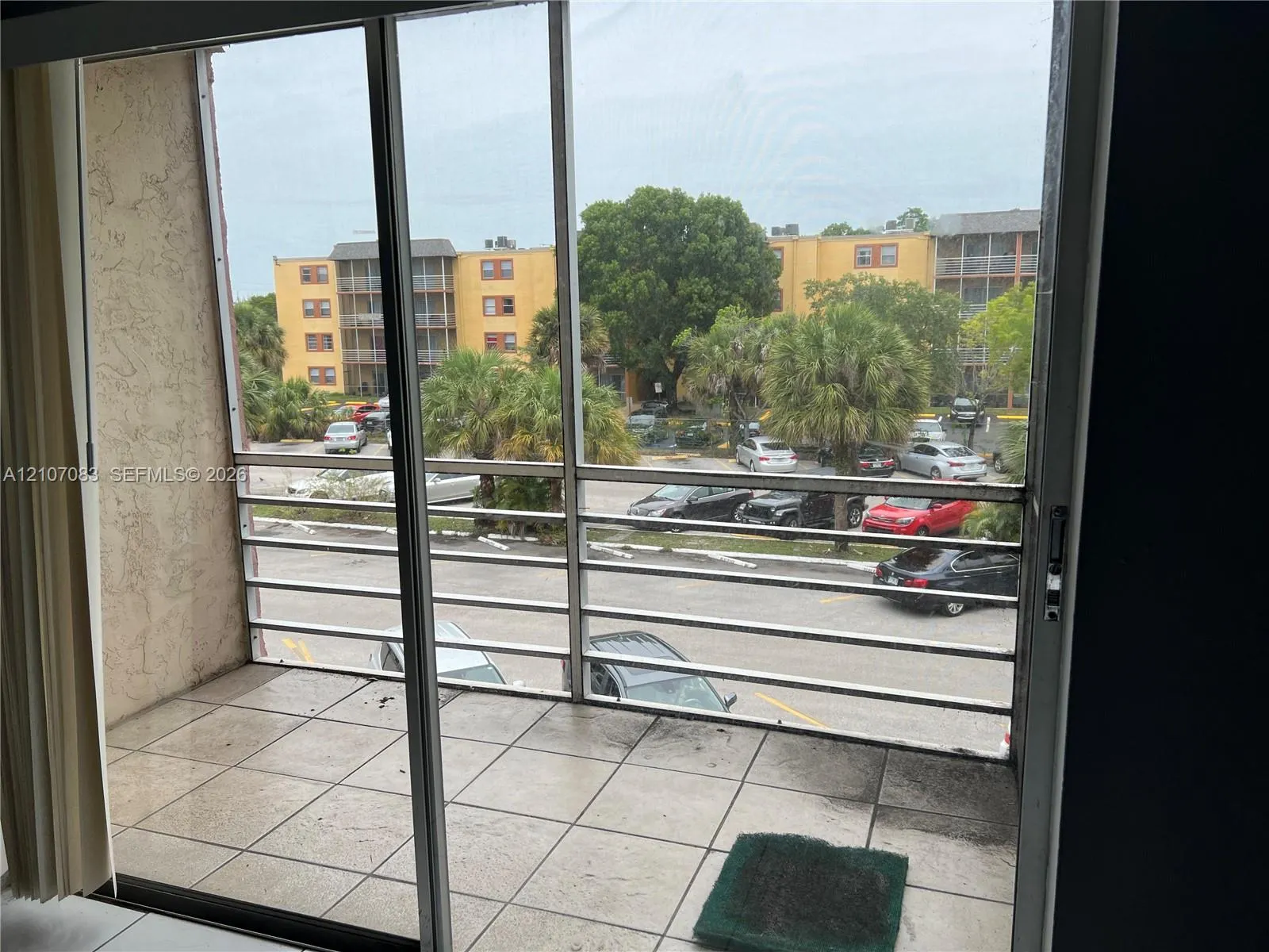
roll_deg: +1.0
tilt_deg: -10.8
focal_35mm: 26
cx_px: 634
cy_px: 476
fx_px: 953
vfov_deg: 53.1
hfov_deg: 67.3
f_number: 1.5
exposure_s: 1/1531
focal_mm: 5.7
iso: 50
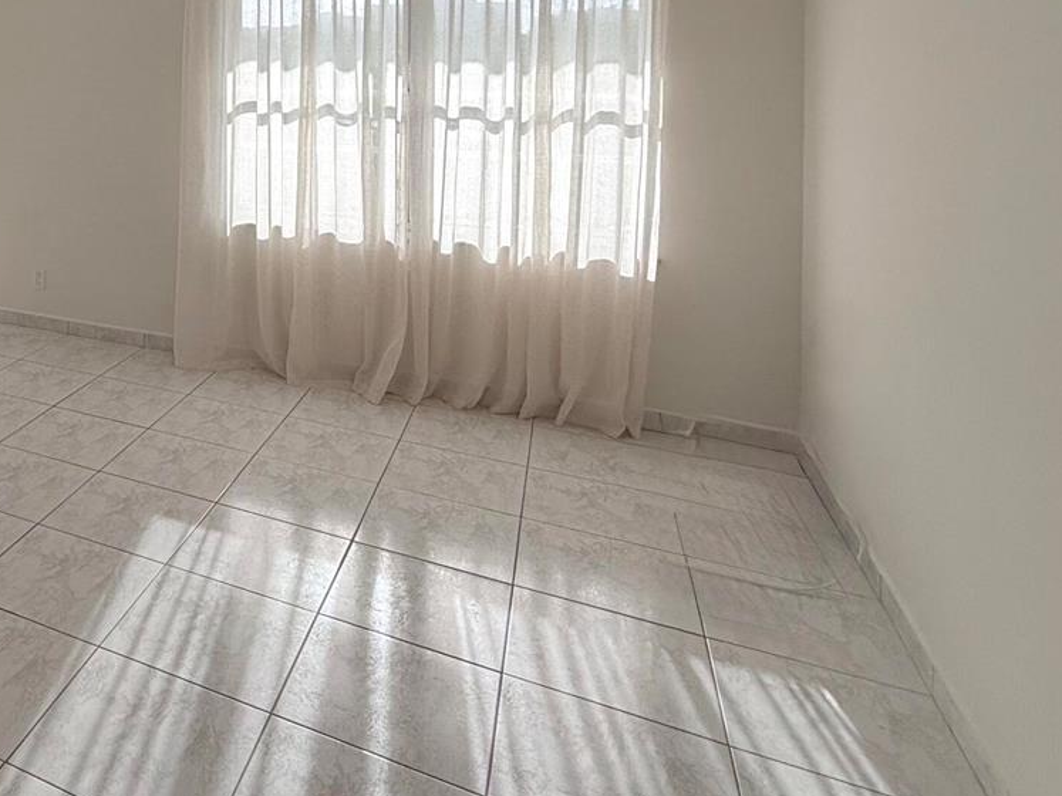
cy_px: 65
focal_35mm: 30
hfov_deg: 49.9
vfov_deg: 42.5
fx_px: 920
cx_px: 24
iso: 50
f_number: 2.2
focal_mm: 2.22
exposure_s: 1/1068
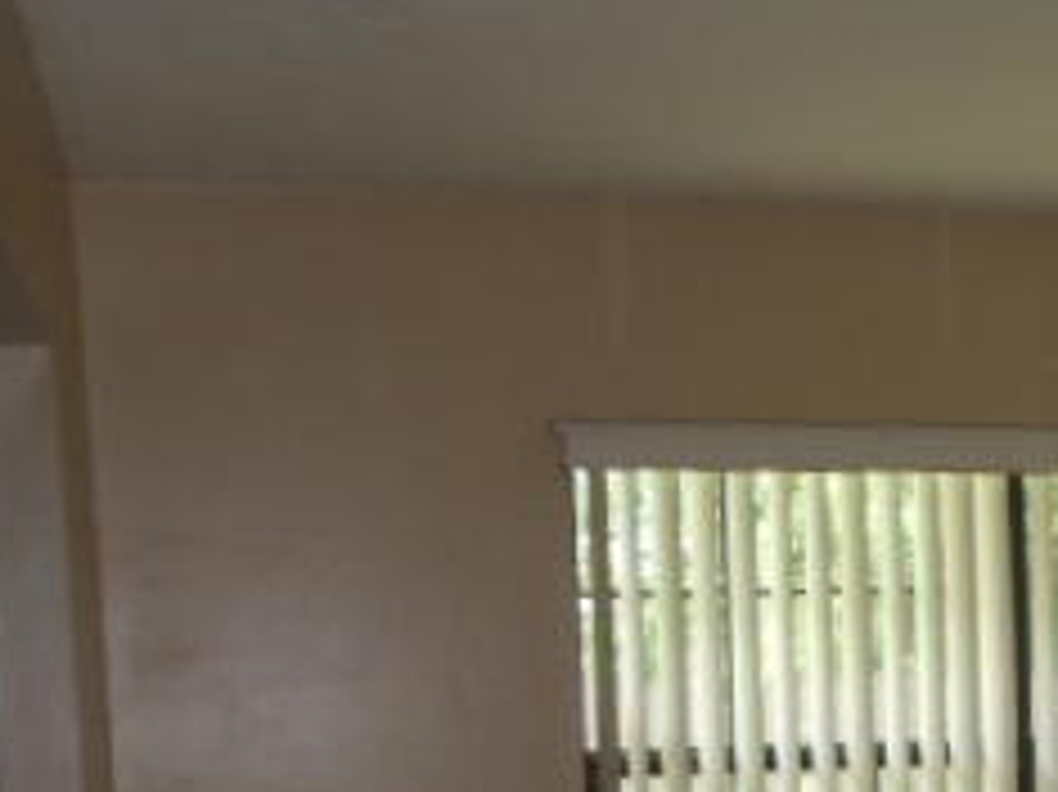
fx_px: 3666
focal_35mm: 120
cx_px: 1166
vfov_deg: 11.9
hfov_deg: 16.0
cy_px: 1066
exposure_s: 1/30
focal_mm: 6
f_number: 3.5
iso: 100
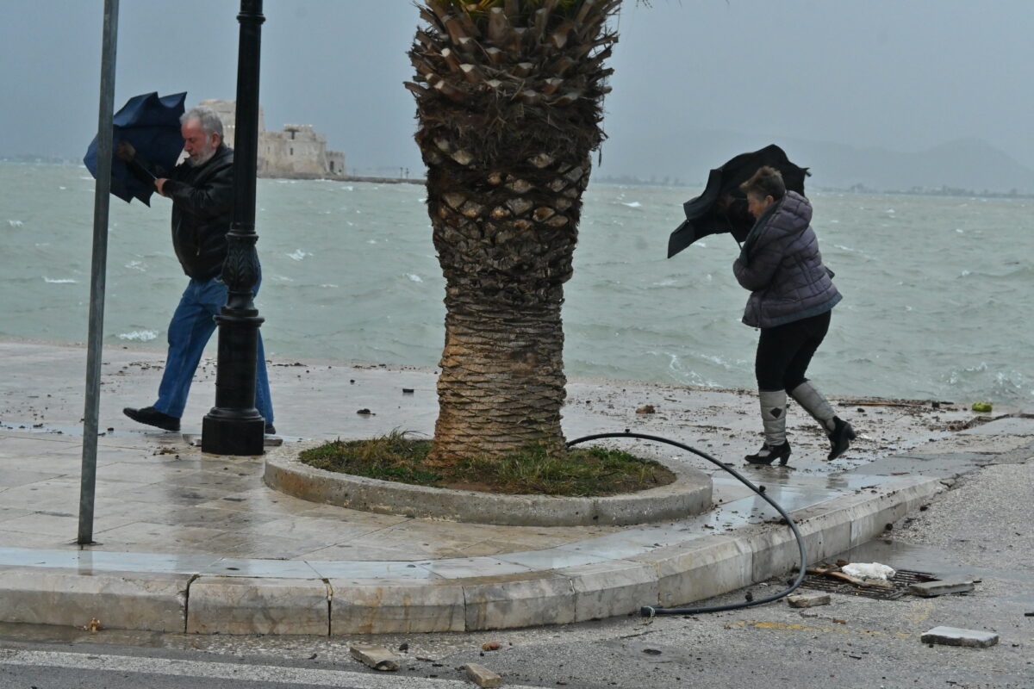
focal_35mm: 75
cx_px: 517
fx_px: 2154
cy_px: 344
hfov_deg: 27.0
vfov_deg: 18.2
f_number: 9
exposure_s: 1/320
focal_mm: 50
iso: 1250
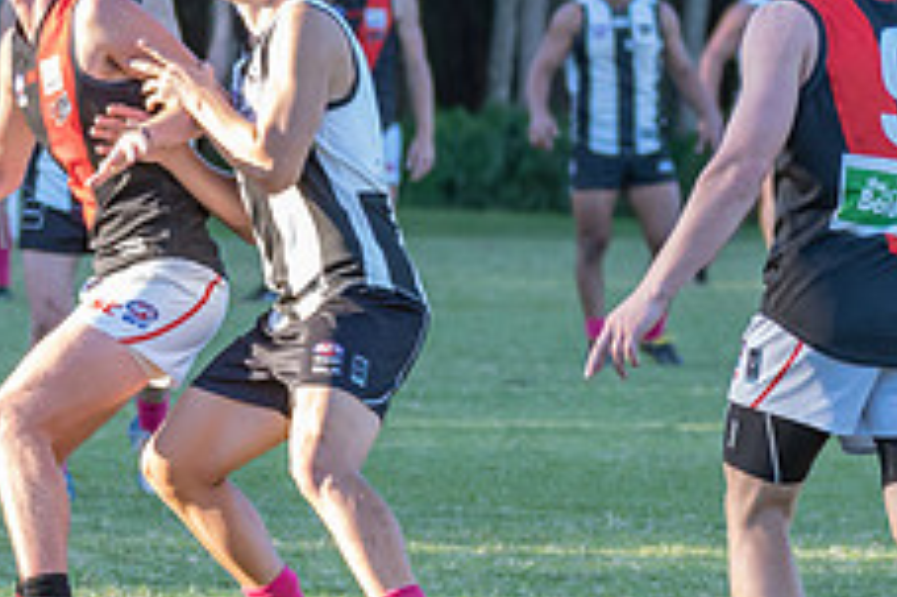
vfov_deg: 1.9
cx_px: 375
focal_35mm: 718
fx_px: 17877
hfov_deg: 2.9
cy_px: 192
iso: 800
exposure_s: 1/320
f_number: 5.6
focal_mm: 180
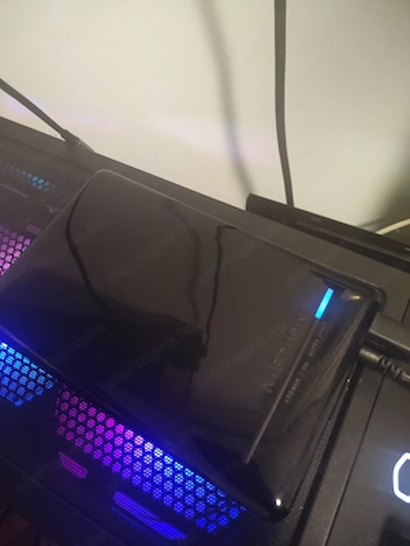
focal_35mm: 24
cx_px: 205
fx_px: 379
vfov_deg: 71.6
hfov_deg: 56.8
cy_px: 273
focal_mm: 5.59
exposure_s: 1/25
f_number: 1.88
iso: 1533
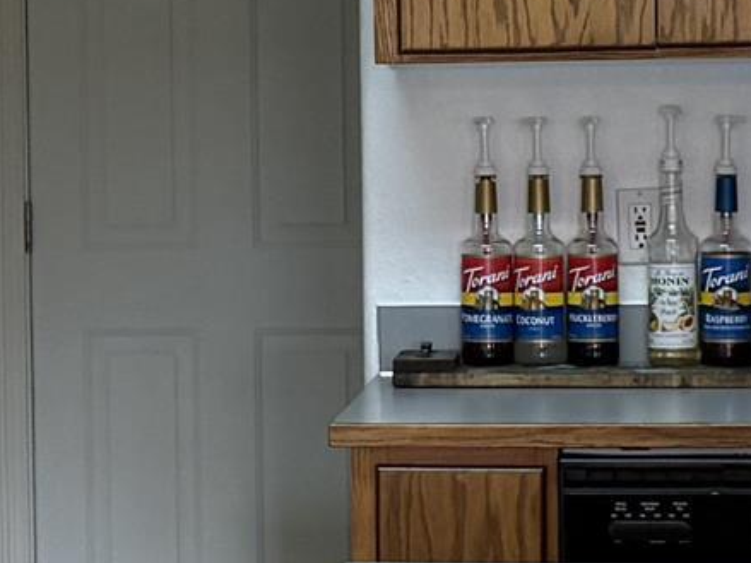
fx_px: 3644
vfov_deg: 8.8
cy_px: 193
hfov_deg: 11.8
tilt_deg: -2.4
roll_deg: +1.6
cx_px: 405
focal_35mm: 168
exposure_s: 1/120
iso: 200
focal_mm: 6.76
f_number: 1.78
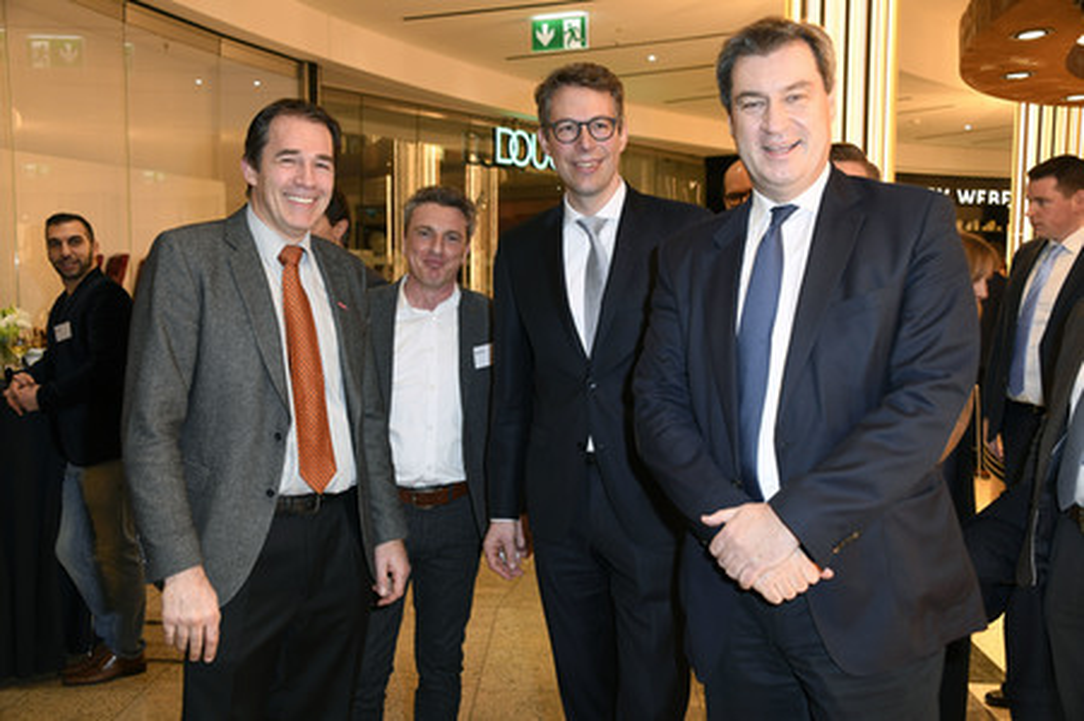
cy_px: 360
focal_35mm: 35
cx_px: 542
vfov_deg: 37.8
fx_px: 1053
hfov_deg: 54.5
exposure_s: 1/100
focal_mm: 35
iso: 1000
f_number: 6.3
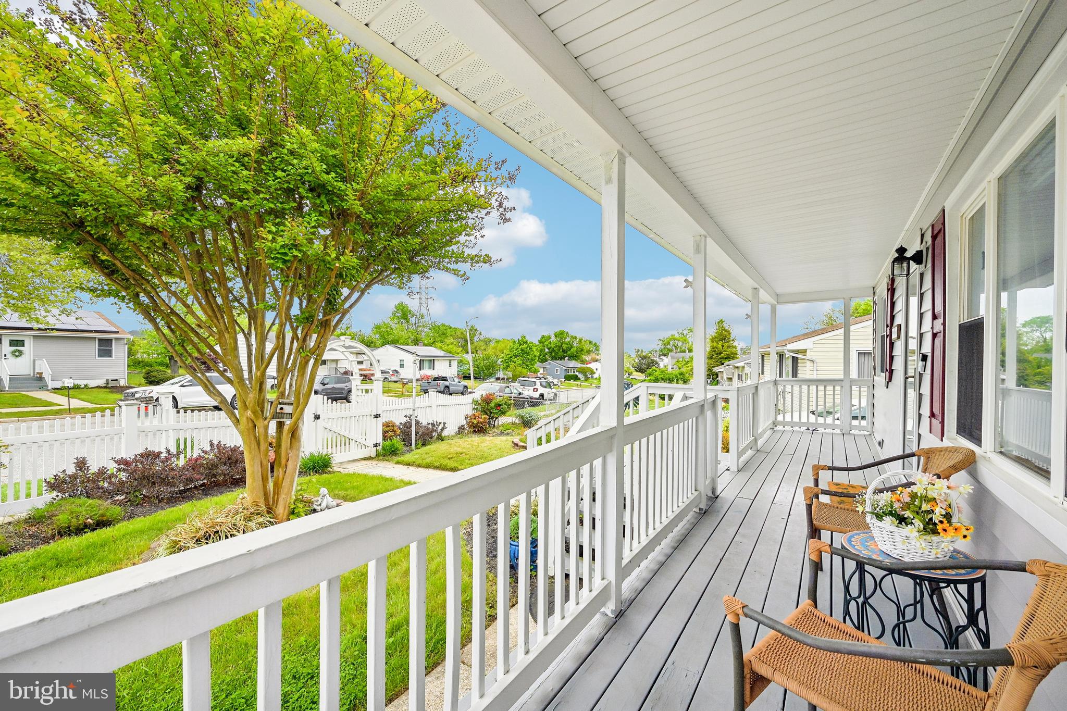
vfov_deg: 81.2
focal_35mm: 14
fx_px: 415
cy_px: 356
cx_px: 534
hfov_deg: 104.3
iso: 100
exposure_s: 1/200
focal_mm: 14
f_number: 8
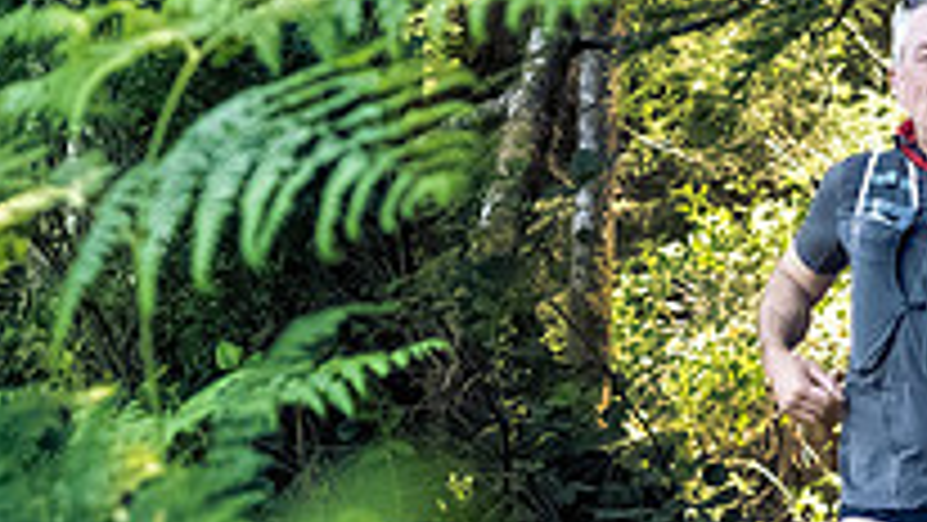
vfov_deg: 4.9
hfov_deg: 8.8
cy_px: 619
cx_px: 716
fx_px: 6024
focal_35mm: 245
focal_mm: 40
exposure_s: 1/1250
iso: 5000
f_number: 2.8
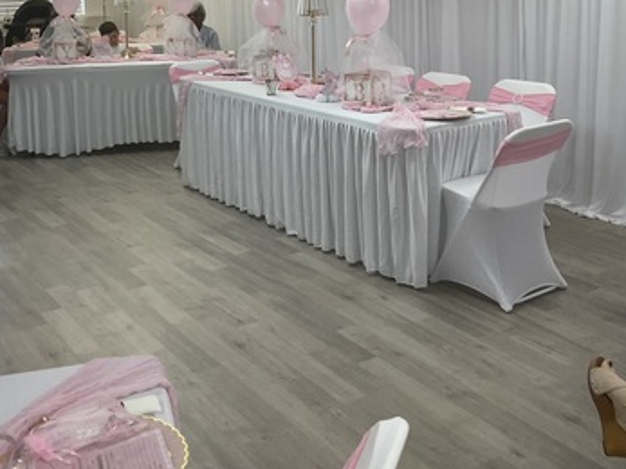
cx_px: 305
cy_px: 65
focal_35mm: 45
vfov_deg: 31.0
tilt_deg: -6.2
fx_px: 814
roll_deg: +1.5
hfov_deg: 42.1
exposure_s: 1/120
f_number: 1.6
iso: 64
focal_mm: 4.2
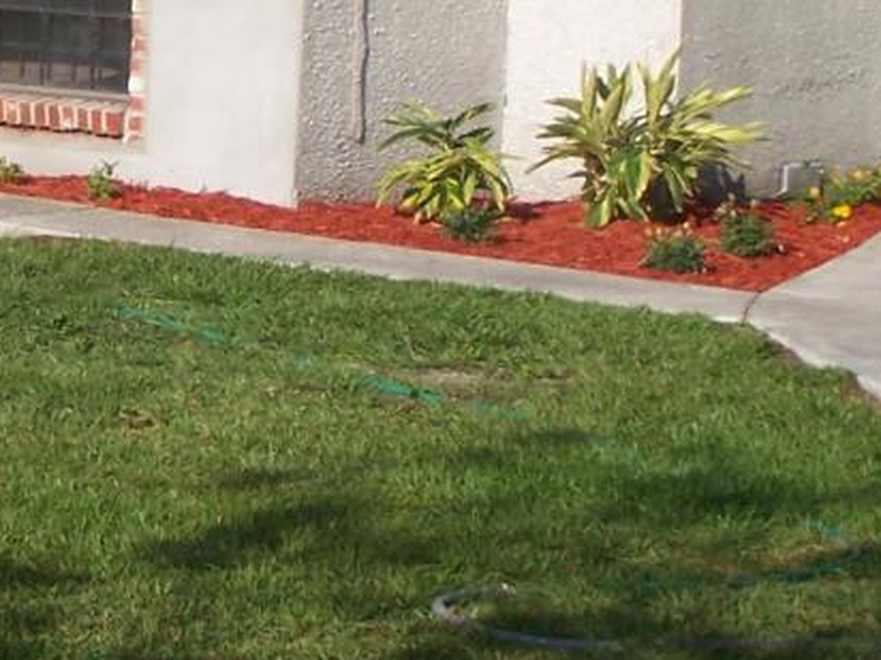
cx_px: -220
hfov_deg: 9.8
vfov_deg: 7.4
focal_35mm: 199
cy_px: -17
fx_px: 5065
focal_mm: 10.7
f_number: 4.5
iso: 80
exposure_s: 1/640
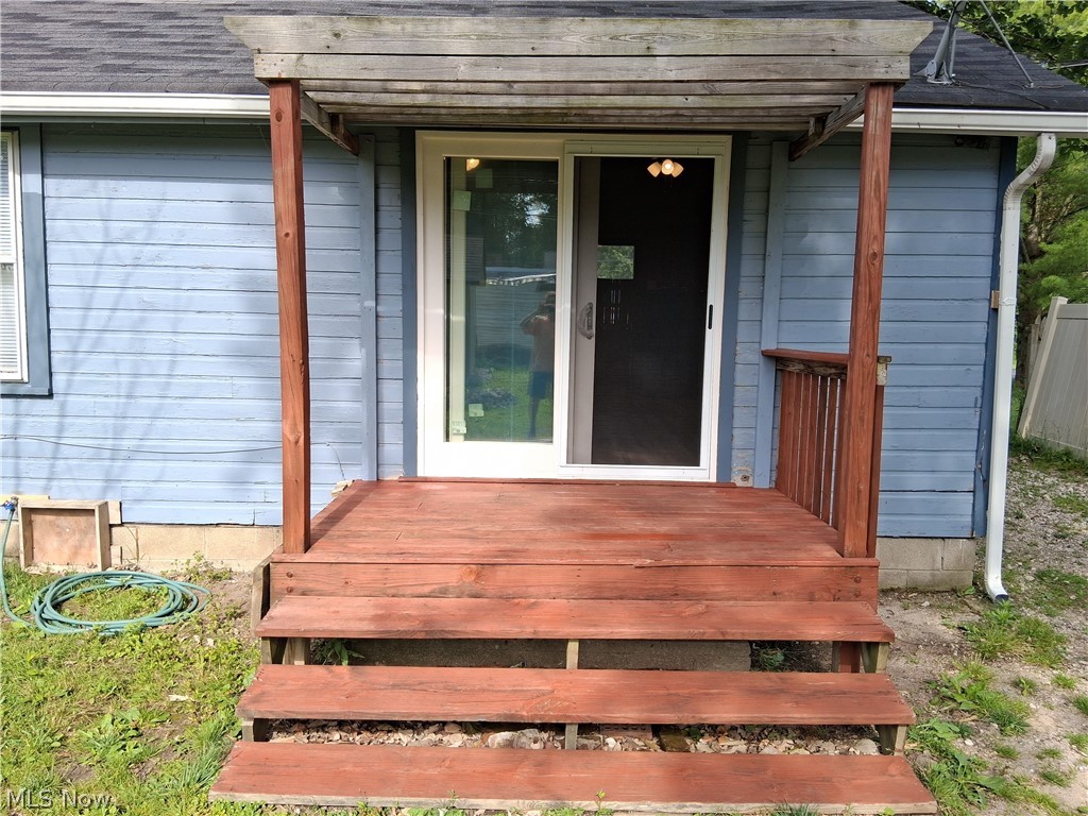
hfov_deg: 67.3
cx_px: 544
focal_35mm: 26
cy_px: 408
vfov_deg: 53.1
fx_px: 817
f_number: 1.8
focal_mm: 3.98
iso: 25
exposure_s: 1/243
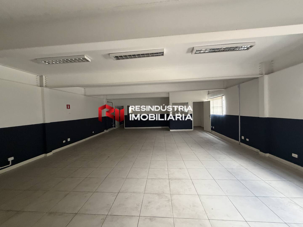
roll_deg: +0.1
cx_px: 152
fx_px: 123
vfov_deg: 85.7
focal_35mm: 14
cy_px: 114
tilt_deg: -2.3
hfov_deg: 102.1
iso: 320
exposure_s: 1/86
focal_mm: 2.22
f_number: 2.2
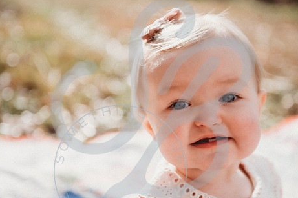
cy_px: 117
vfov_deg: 18.6
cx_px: 153
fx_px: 604
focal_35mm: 73
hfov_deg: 27.7
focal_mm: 58
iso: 100
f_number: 2.8
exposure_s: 1/1250
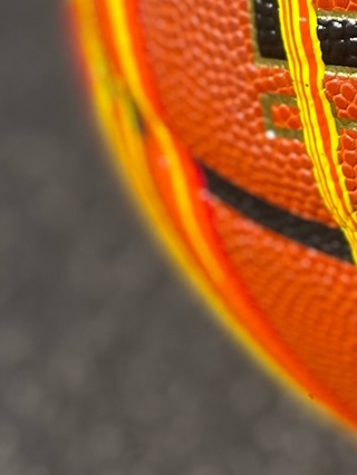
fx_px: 1690
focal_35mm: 123
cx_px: 670
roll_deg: +0.4
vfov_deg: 14.0
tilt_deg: -16.1
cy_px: -413
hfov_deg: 11.1
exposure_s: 1/5917
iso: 50
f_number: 1.6
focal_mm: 5.1
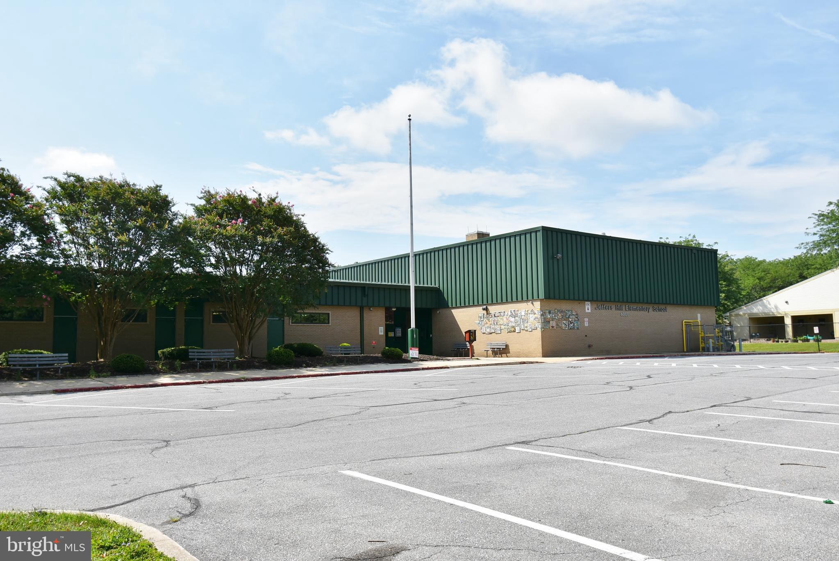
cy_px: 280
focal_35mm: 30
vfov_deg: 43.7
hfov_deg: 61.9
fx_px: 700
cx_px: 420
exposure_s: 1/500
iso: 180
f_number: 8
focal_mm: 20
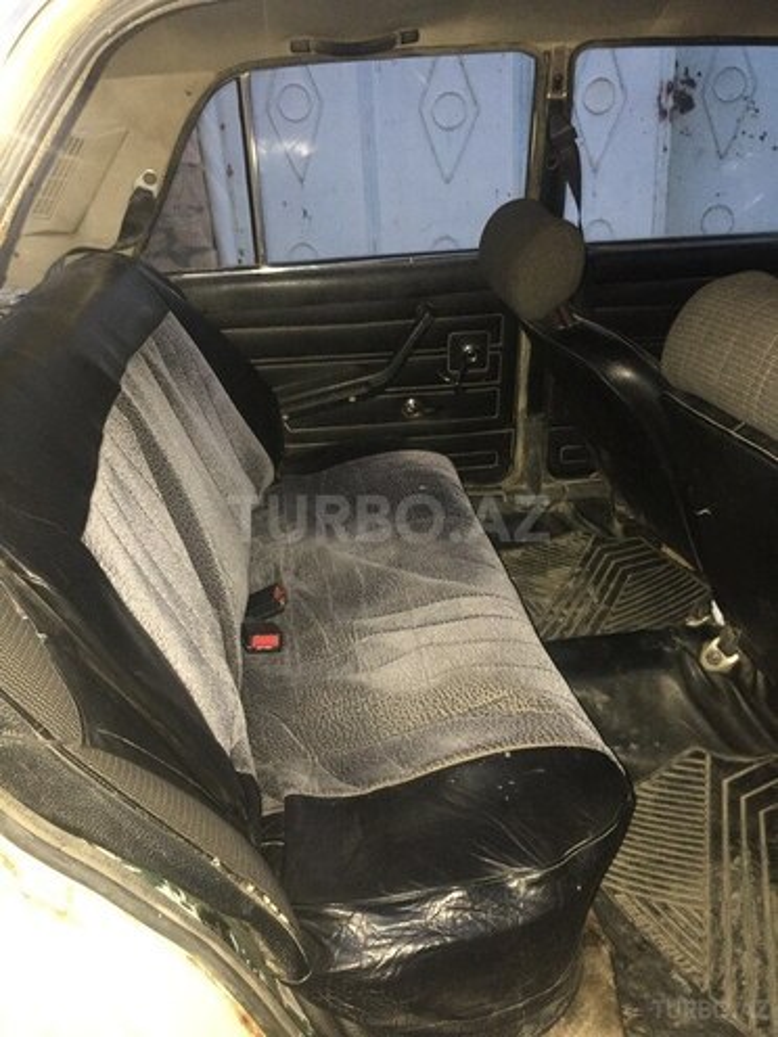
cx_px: 389
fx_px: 869
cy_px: 518
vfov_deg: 61.7
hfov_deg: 48.2
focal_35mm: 29
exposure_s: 1/17
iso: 250
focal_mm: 4.15
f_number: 2.2
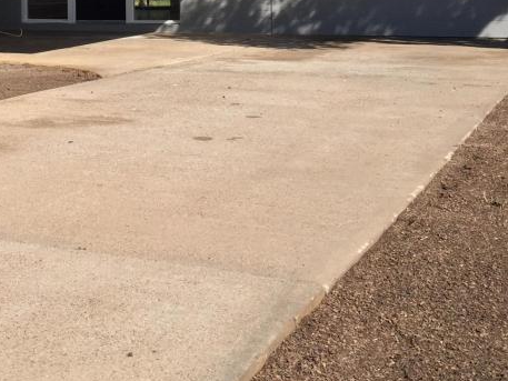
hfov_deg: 29.0
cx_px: 82
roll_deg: +0.7
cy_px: -33
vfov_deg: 21.5
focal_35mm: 65
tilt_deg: +0.5
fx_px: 954
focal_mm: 4.15
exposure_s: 1/2198
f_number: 2.2
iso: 32
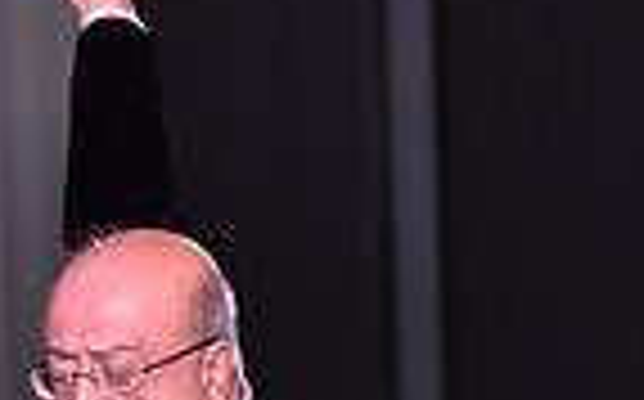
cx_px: 385
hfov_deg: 4.2
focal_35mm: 506
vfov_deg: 2.6
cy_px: 1056
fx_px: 8870
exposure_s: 1/250
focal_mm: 122
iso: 1600
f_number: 4.5
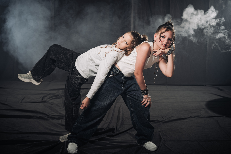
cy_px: 76
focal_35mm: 43
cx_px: 118
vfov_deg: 31.4
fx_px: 274
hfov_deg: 45.7
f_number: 4
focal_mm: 42
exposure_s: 1/125
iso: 500
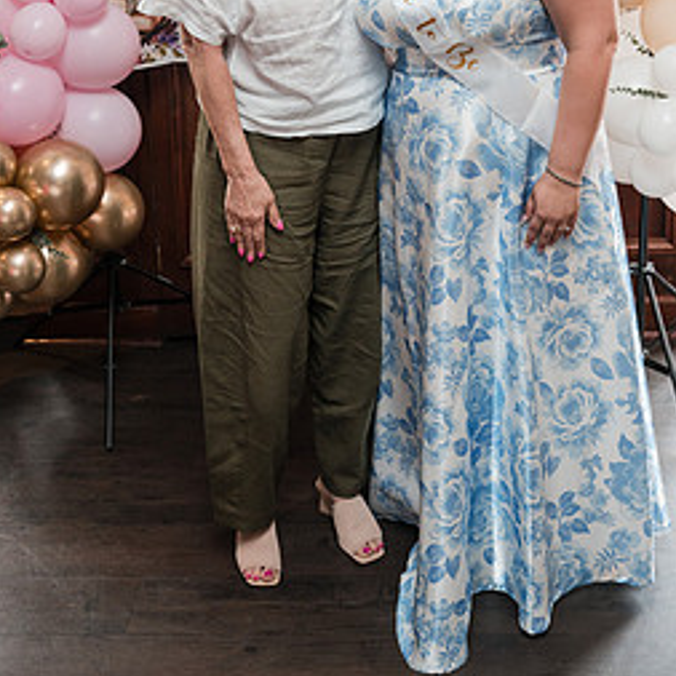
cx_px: 371
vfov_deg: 31.1
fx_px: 1171
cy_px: 102
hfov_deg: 32.2
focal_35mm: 53
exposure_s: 1/250
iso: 2500
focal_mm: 35
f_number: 4
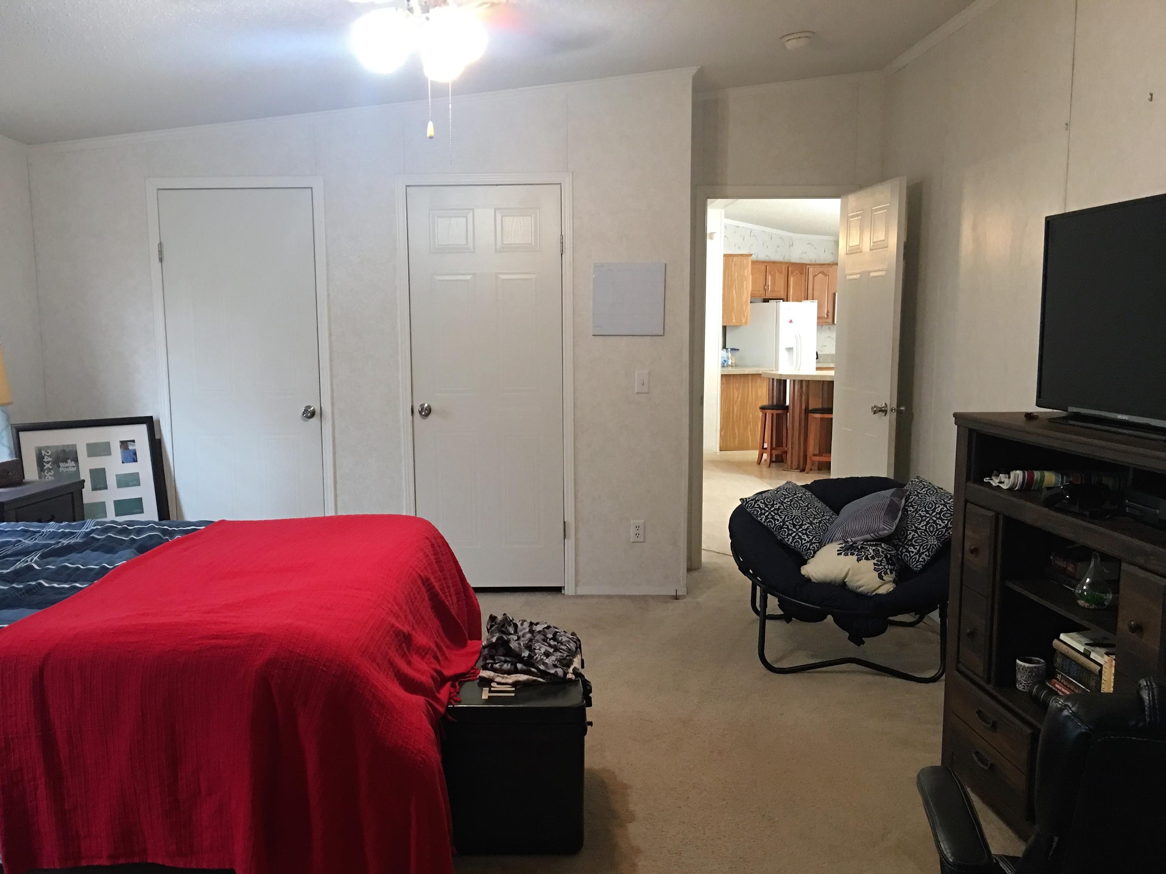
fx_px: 977
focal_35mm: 29
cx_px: 583
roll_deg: +0.4
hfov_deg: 61.7
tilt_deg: -7.6
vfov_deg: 48.2
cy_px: 437
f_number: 2.2
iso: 80
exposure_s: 1/10
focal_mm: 4.15
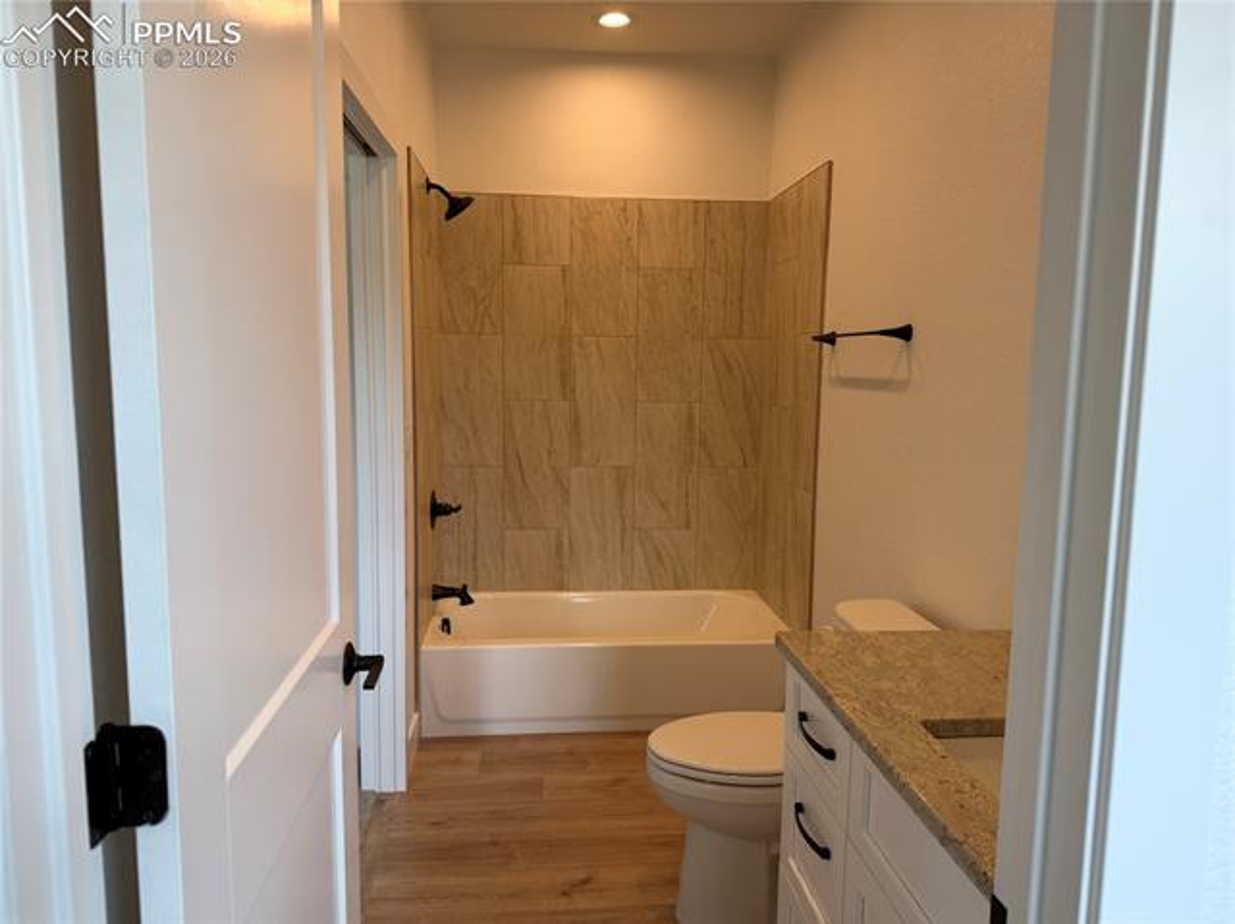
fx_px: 856
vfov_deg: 56.8
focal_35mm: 24
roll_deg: -0.6
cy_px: 462
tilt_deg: -6.9
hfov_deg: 71.6
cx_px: 618
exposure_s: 1/154
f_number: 1.78
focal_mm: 6.76
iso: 64
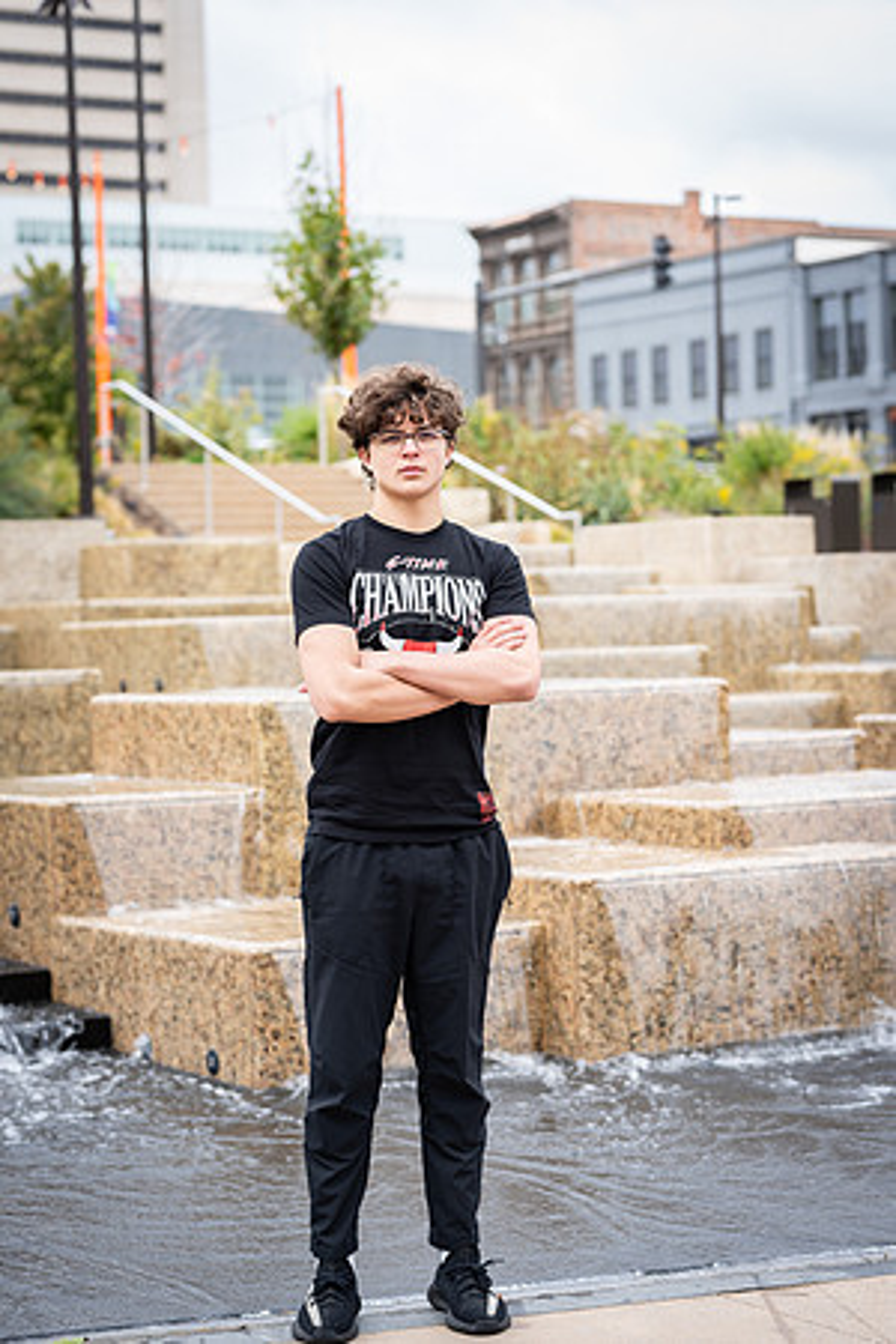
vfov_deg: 23.9
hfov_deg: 16.1
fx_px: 3173
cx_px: 448
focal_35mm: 85
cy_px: 672
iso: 50
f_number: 3.5
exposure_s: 1/125
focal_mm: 85
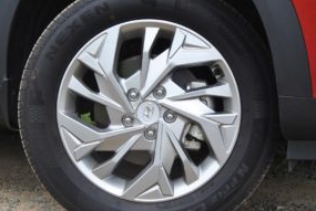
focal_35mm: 61
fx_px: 536
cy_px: 106
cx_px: 156
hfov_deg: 32.8
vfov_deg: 22.3
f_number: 9
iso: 200
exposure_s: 1/125
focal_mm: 30
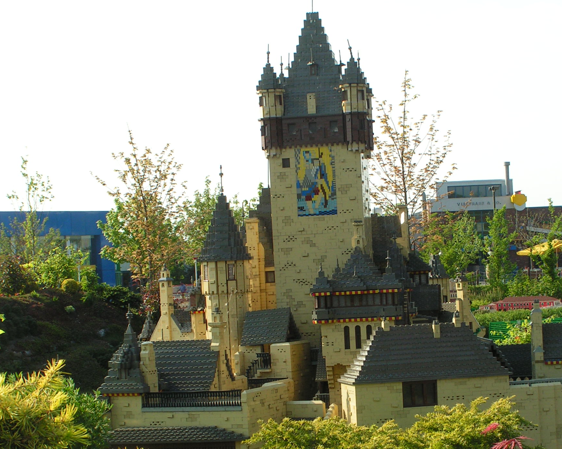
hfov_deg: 21.7
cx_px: 353
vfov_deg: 17.5
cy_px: 250
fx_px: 1464
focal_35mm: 88
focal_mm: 11.5
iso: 50
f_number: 5.6
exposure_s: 1/160
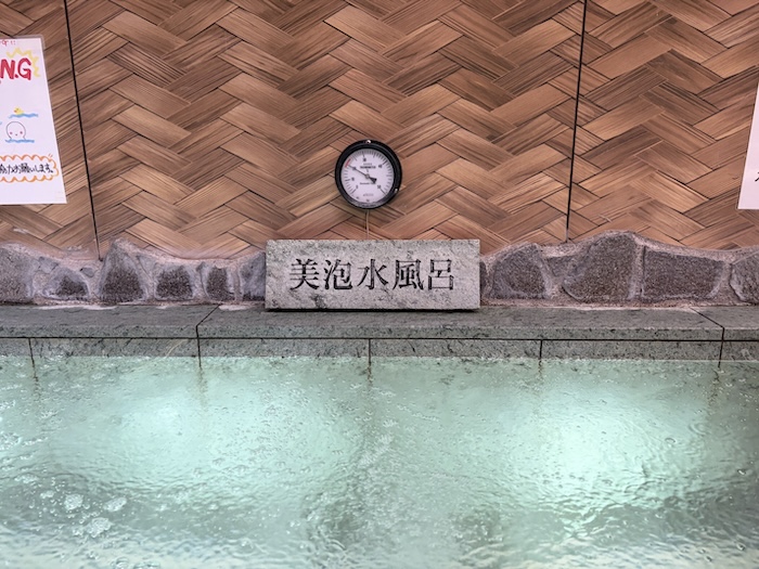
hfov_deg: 67.3
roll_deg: +1.2
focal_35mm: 26
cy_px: 284
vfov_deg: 53.1
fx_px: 570
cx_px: 380
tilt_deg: -14.4
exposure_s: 1/50
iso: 160
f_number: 1.6
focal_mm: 5.96
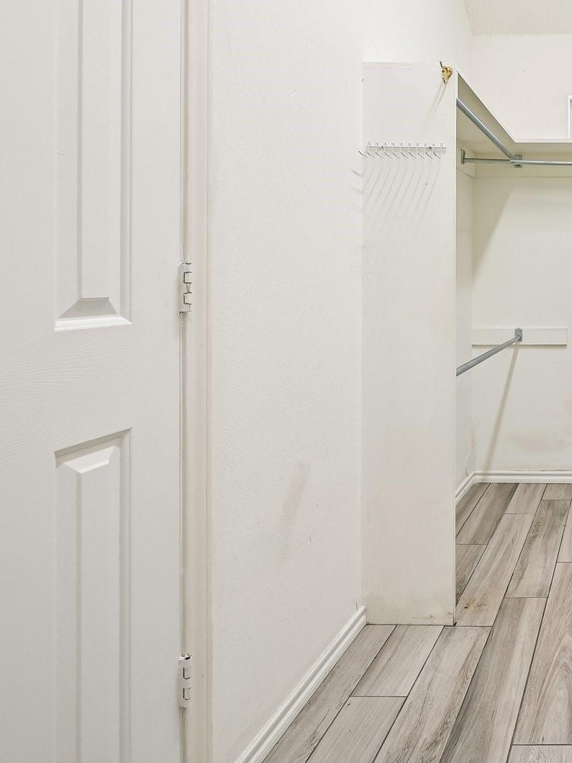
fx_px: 573
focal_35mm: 26
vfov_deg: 66.3
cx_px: 627
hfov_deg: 42.1
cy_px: 285
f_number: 9
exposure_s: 1/10
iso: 250
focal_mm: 14
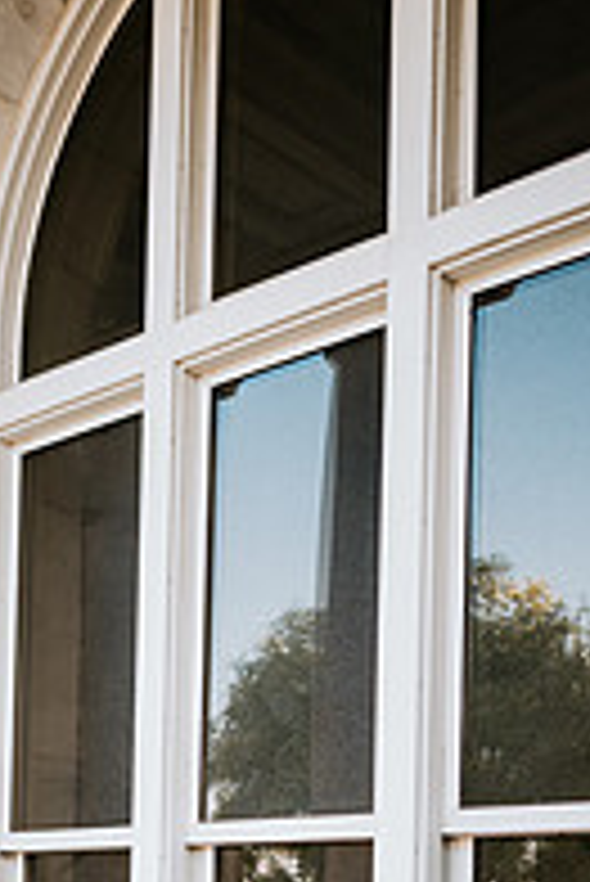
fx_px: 1350
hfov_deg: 24.2
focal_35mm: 55
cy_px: 896
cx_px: 95
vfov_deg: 33.0
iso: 100
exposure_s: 1/160
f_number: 2
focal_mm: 24
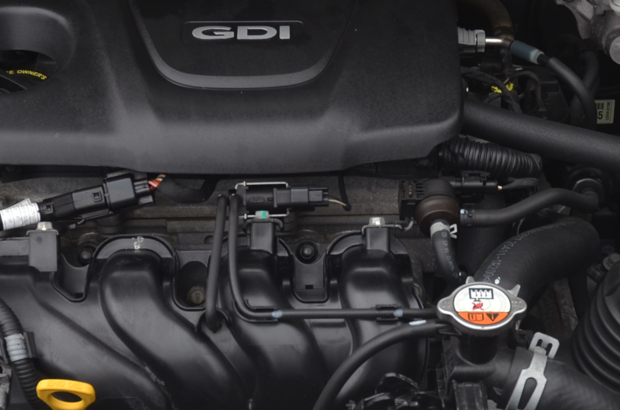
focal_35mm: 95
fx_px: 1633
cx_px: 372
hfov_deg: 21.5
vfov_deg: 14.3
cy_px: 136
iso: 200
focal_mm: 24
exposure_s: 1/125
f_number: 5.6
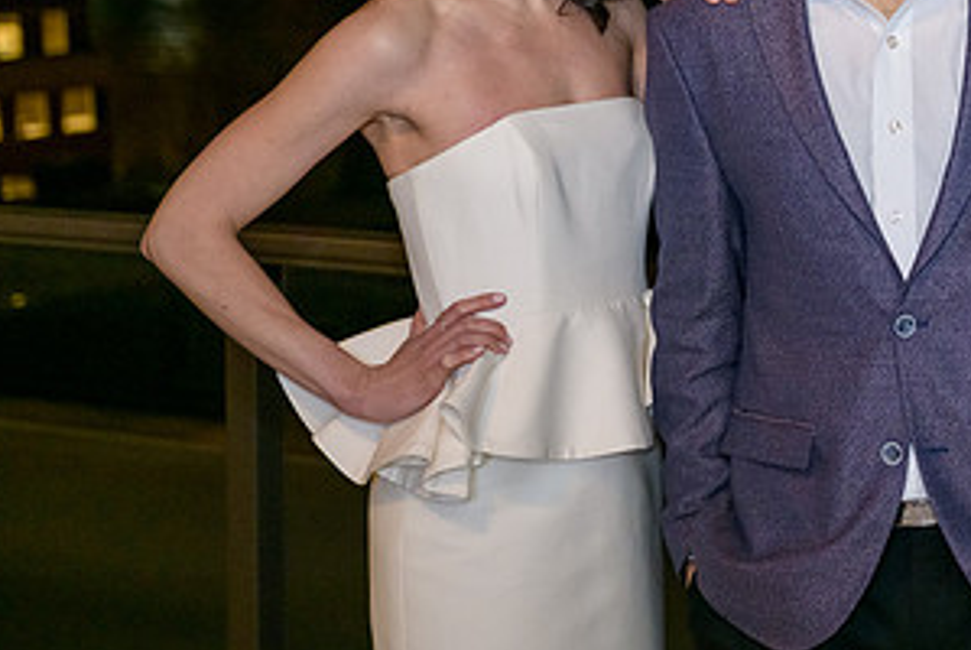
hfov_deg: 21.4
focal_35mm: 93
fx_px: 2511
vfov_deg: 14.6
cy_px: 57
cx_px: 867
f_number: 3.2
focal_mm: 48
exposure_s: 1/125
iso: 1600
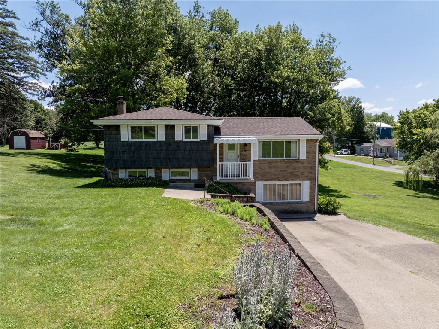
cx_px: 220
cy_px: 164
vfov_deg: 56.7
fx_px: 304
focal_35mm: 24
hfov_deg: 71.6
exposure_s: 1/320
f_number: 4.5
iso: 400
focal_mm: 12.29
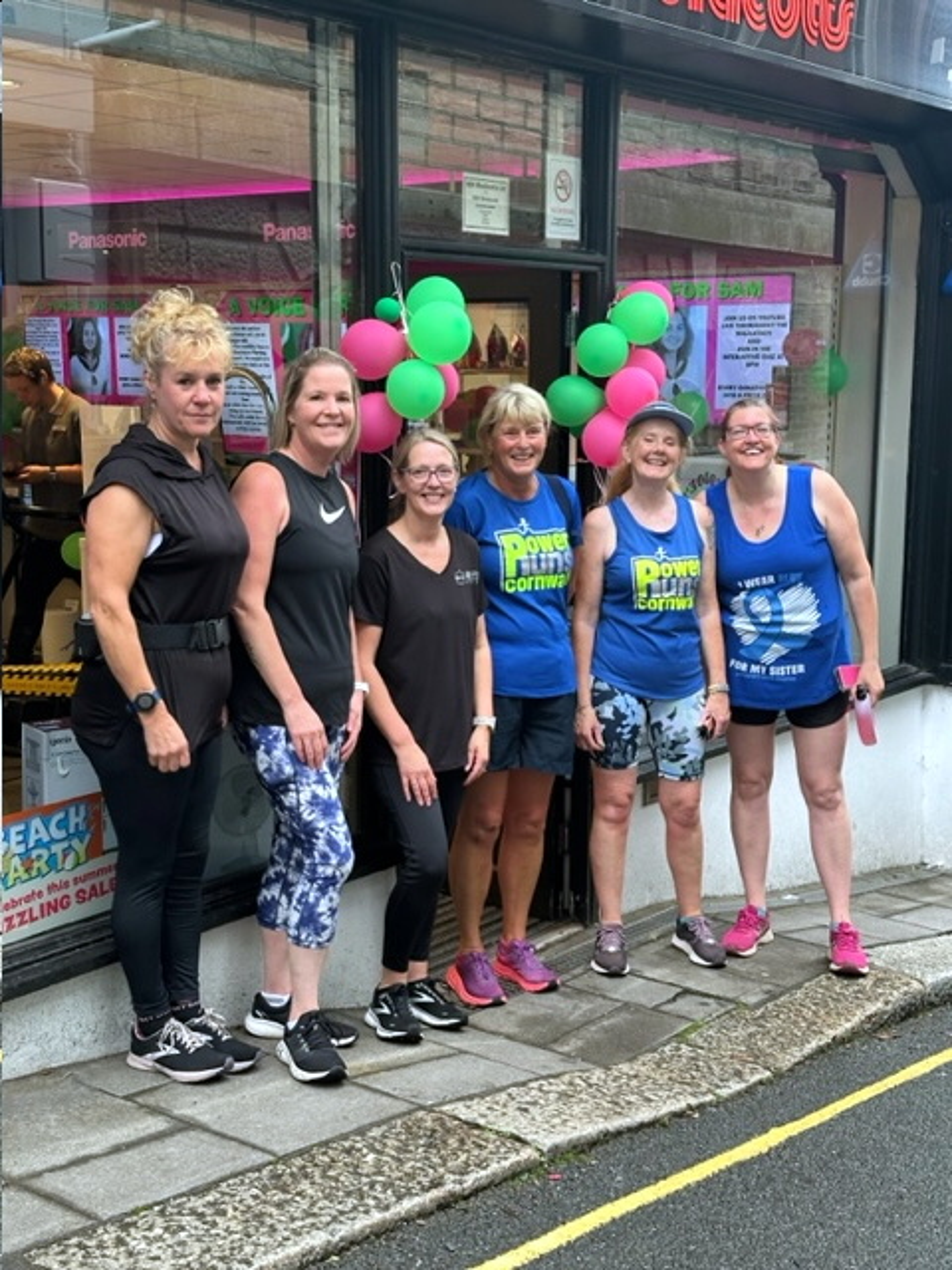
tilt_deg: -10.1
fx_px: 1760
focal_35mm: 48
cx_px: 476
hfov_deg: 30.3
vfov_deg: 39.7
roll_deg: -0.3
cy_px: 635
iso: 80
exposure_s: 1/120
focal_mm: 6.86
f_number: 1.78
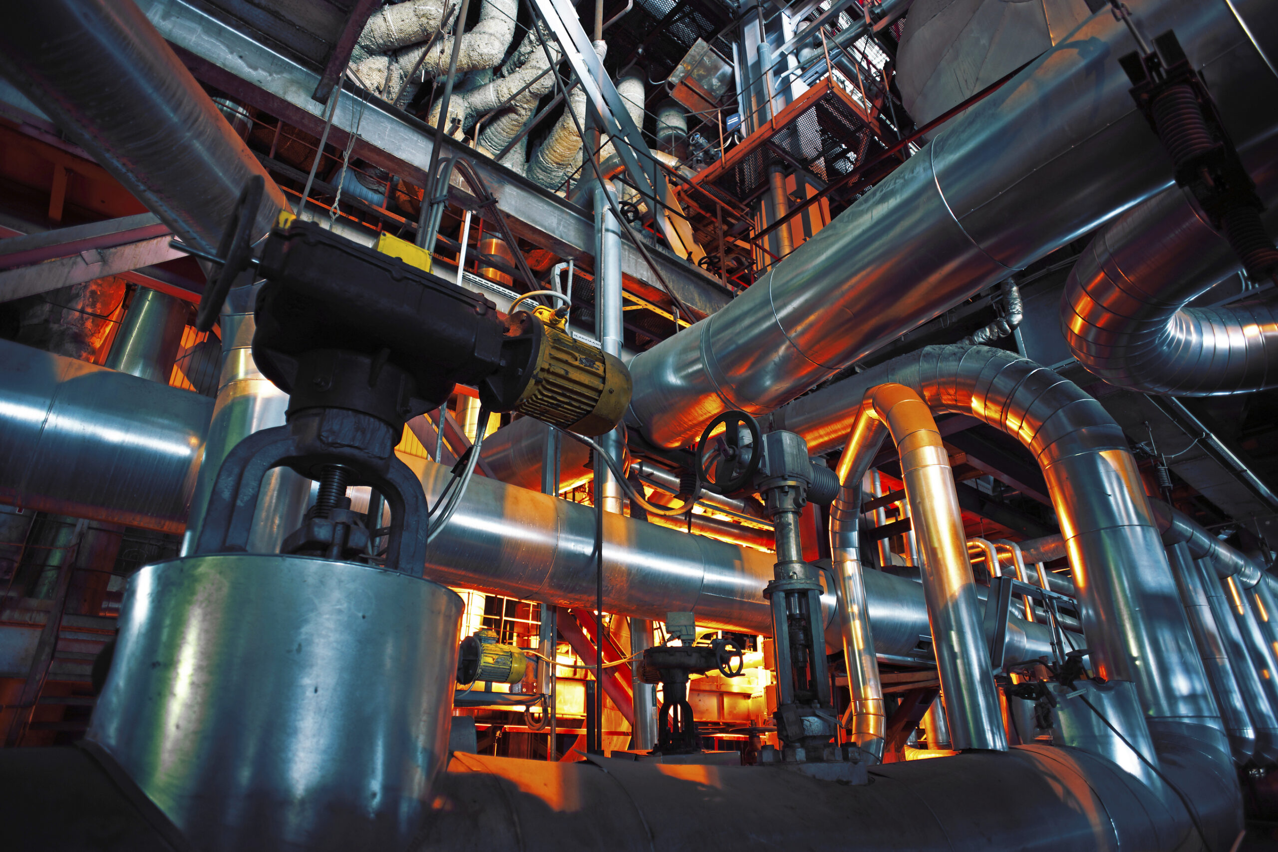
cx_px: 639
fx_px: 710
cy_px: 426
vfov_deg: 61.9
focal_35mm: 20
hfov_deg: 84.0
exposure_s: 2.5
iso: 80
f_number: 3.5
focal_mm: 20
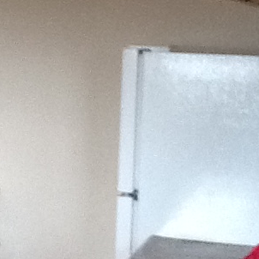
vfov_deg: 19.2
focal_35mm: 90
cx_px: -59
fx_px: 762
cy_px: 88
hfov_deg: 18.2
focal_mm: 2.03
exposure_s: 1/30
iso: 200
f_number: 2.4
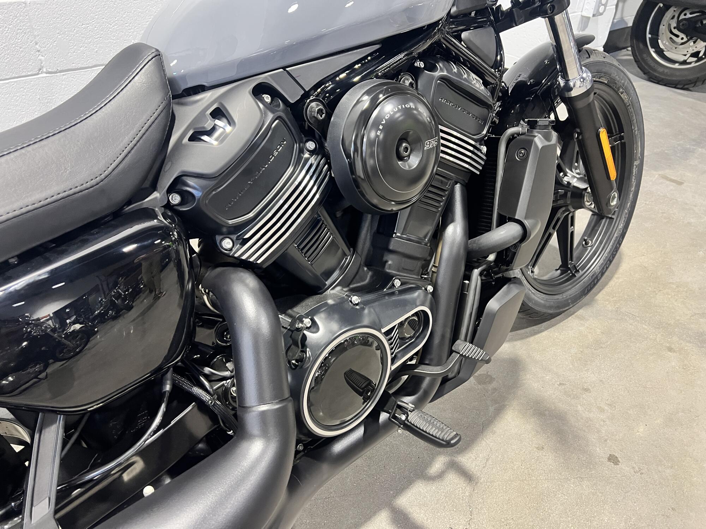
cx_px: 353
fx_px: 530
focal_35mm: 26
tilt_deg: -37.4
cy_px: 264
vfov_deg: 53.1
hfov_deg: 67.3
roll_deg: -2.2
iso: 250
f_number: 1.5
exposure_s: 1/60
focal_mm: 5.7
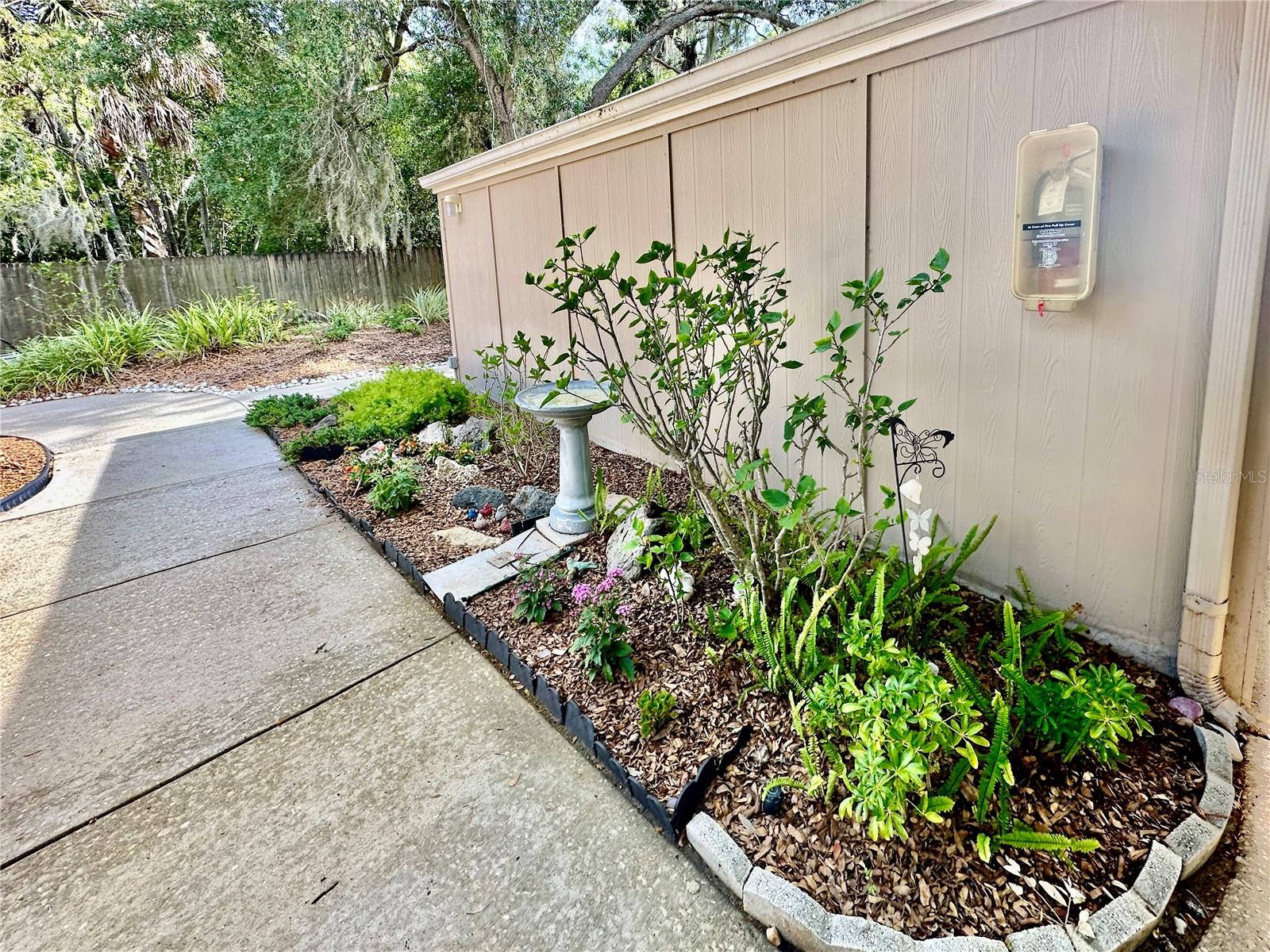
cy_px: 476
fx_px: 514
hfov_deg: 102.1
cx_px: 635
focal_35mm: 14
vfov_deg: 85.7
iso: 40
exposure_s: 1/180
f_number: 2.2
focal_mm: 2.22
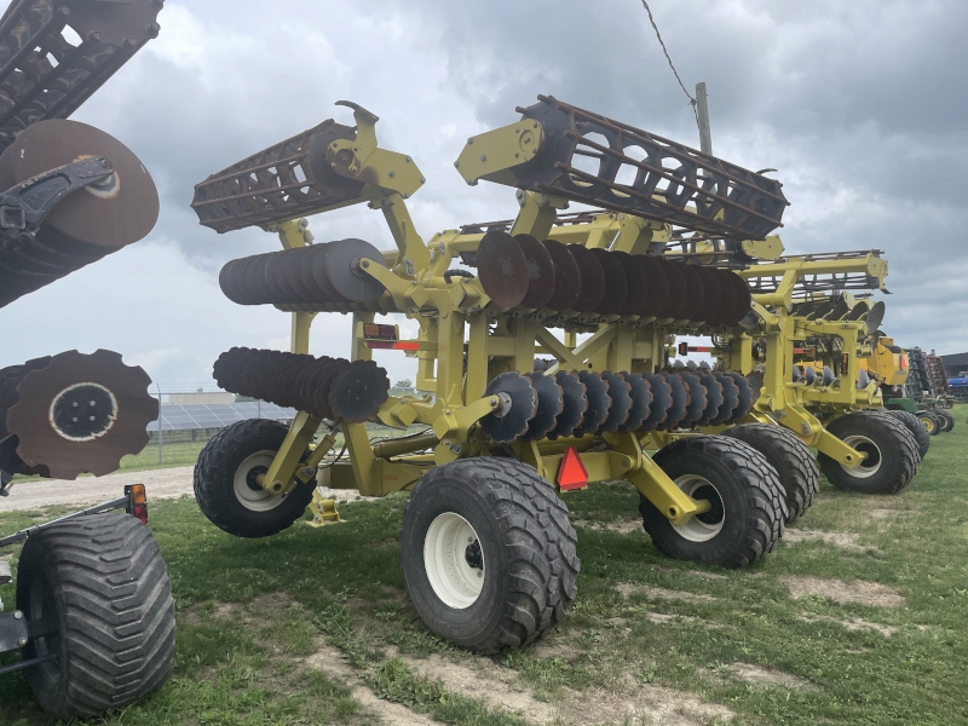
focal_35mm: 26
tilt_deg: +7.6
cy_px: 363
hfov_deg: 67.3
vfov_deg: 53.1
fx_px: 727
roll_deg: +1.0
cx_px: 484
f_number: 1.6
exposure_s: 1/3300
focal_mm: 4.2
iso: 32
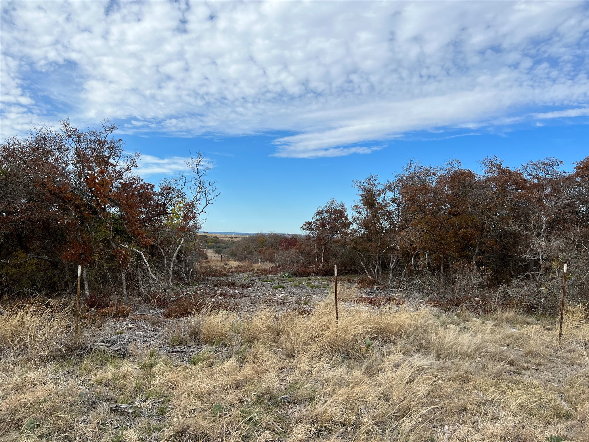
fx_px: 442
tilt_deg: +2.5
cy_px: 221
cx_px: 294
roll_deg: -0.4
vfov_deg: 53.1
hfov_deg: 67.3
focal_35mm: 26
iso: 50
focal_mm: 5.7
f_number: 1.5
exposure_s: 1/3968
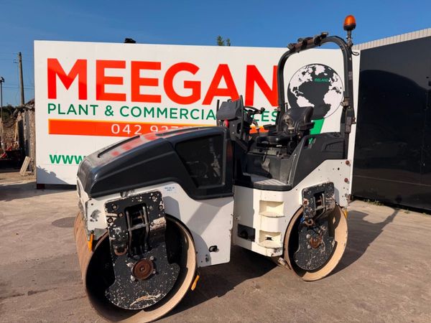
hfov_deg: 71.6
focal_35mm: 24
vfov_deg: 56.8
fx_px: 299
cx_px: 216
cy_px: 162
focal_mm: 6.76
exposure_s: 1/9091
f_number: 1.78
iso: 80
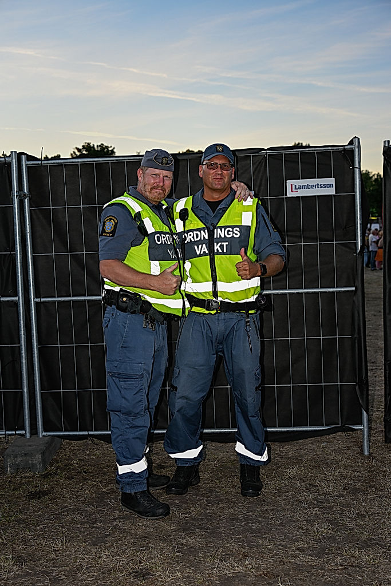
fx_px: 651
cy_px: 293
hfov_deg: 33.4
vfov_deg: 48.5
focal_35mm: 40
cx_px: 196
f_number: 4
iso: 200
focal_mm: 40
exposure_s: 1/160
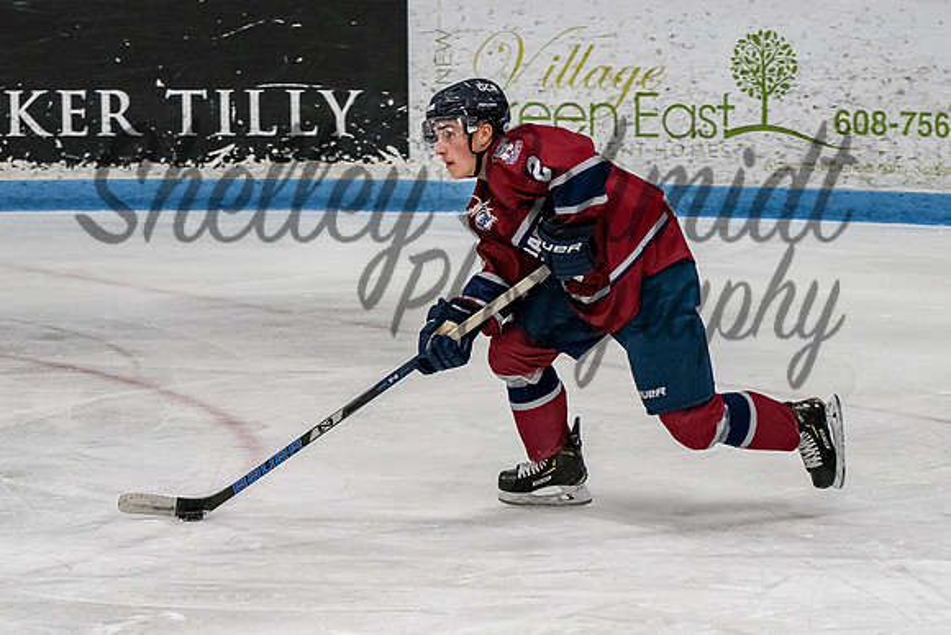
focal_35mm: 235
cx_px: 490
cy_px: 296
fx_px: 6217
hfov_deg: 8.7
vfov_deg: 5.8
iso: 2500
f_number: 4
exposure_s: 1/800
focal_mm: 102
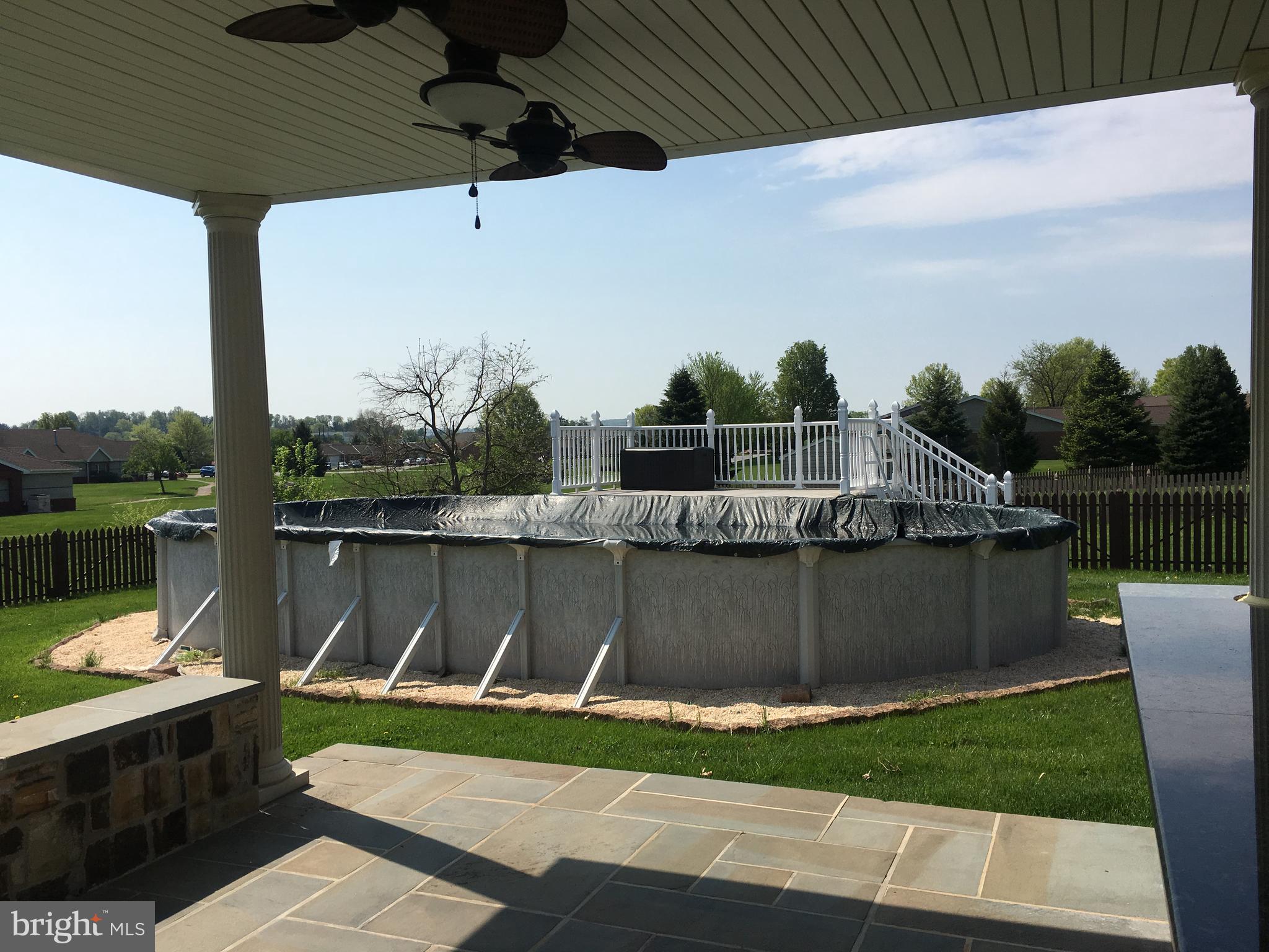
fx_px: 1063
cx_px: 634
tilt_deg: -1.6
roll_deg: +1.1
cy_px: 476
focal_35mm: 29
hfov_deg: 61.7
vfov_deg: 48.2
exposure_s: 1/2959
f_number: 2.2
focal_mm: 4.15
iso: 25
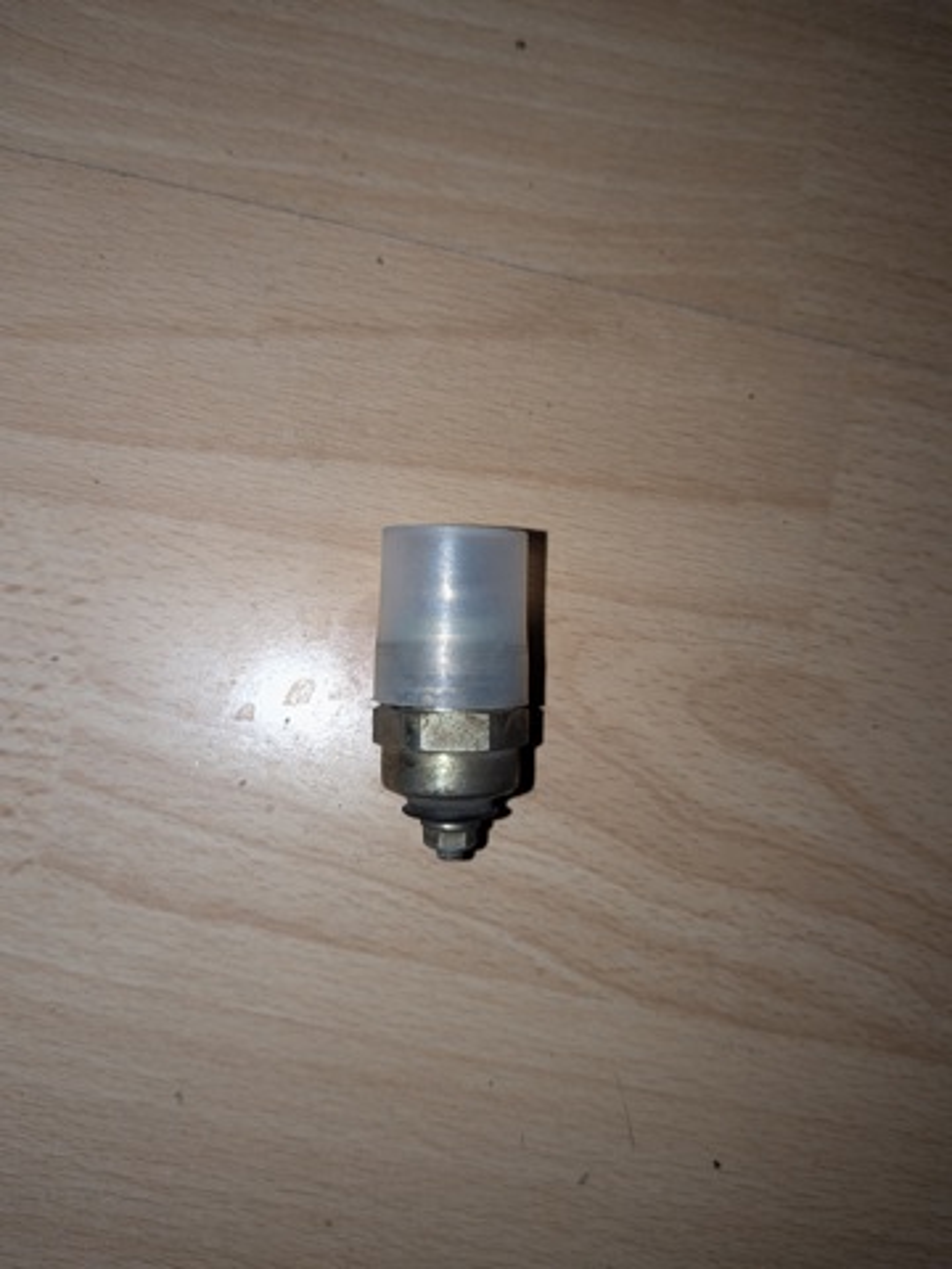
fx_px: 880
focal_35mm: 24
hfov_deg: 56.8
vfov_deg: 71.6
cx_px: 476
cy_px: 634
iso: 83
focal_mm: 4.53
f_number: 1.7
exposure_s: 1/100
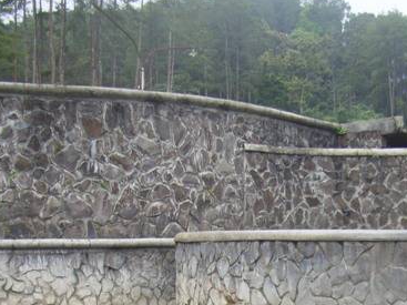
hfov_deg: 31.6
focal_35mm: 61
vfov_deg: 23.8
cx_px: 236
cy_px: 224
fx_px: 717
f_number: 2.9
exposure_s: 1/160
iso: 80
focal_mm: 5.7
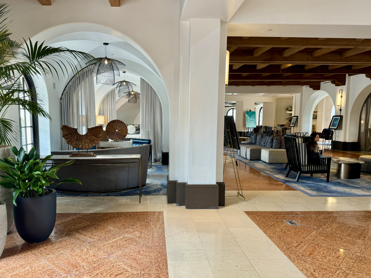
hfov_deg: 71.6
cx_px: 186
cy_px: 139
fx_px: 257
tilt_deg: -6.0
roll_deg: +1.7
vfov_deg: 56.8
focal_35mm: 24
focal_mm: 6.76
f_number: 1.78
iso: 100
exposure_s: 1/60
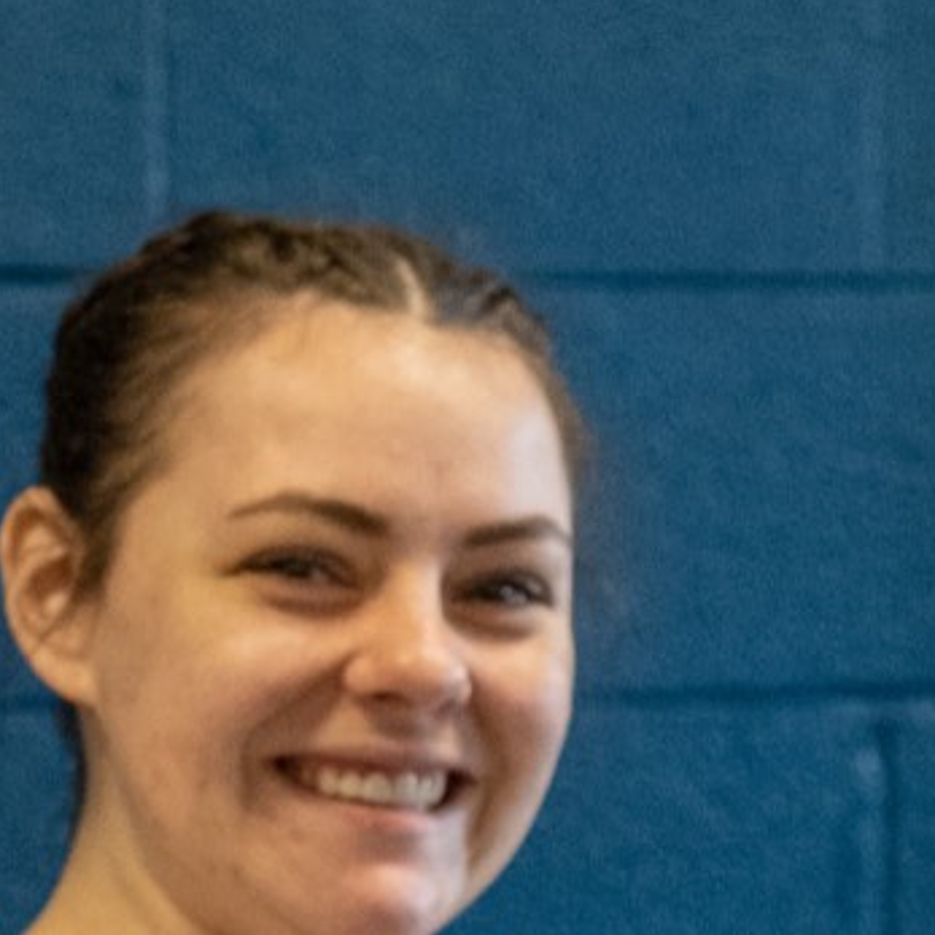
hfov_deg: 6.0
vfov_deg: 6.1
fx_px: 8740
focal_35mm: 286
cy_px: 1293
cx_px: -649
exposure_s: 1/125
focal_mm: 48.4
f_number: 4
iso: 3200
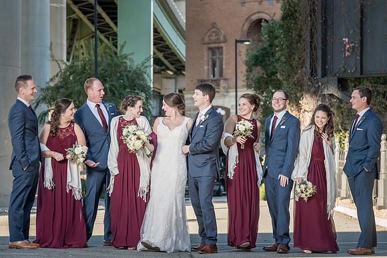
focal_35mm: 143
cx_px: 189
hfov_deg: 14.3
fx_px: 1539
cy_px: 129
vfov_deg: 9.6
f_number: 5.6
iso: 400
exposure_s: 1/200
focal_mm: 120
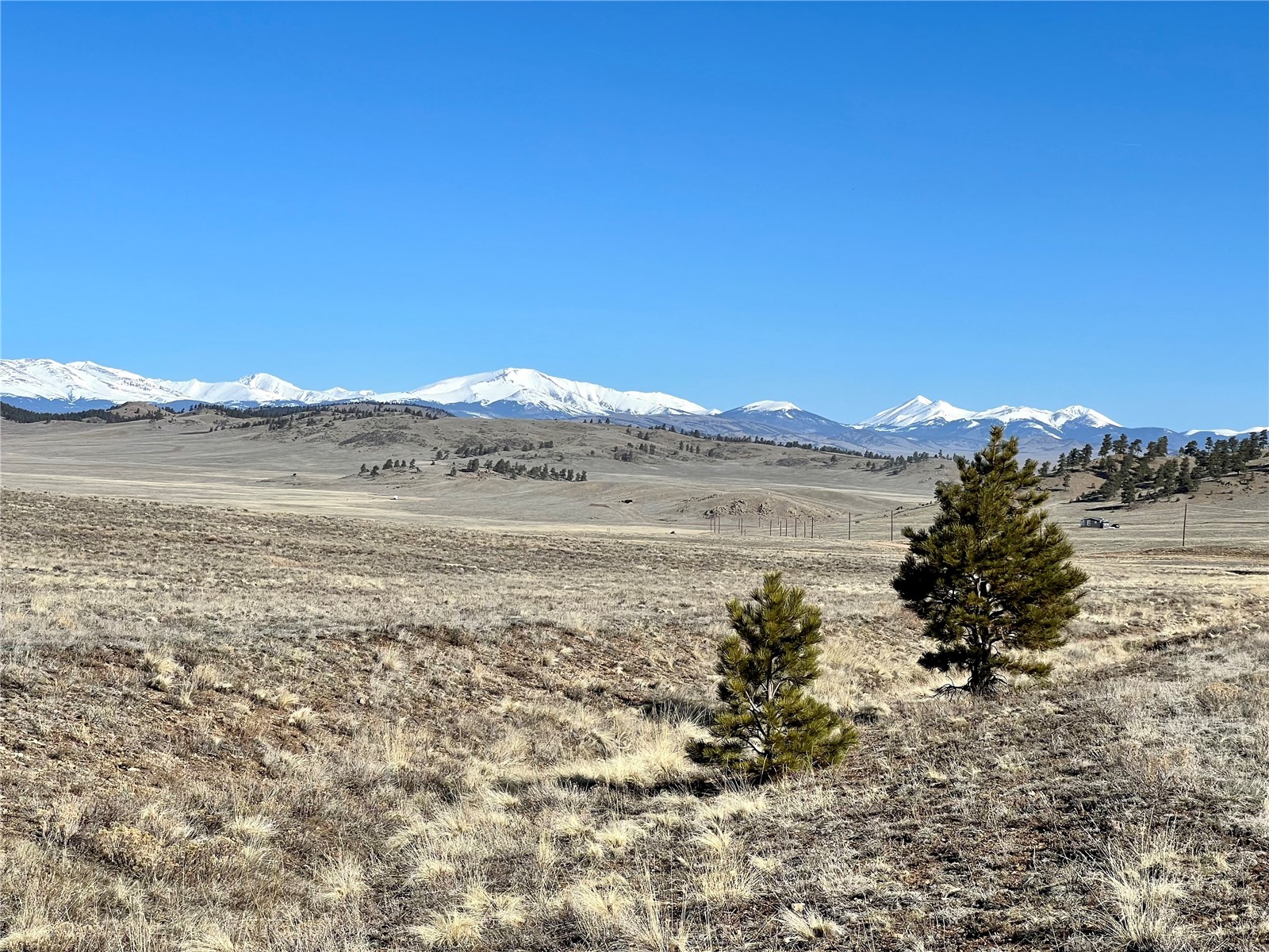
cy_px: 476
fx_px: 2823
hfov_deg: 25.3
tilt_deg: -1.0
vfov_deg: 19.1
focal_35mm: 77
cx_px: 634
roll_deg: -1.1
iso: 32
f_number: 2.8
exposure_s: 1/1206
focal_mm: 9
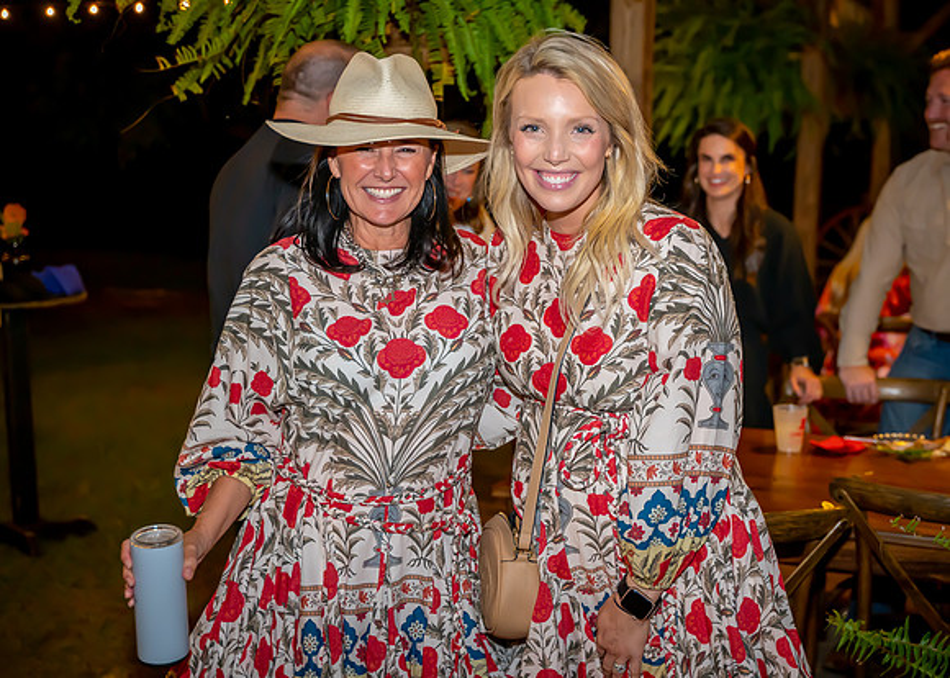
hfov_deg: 39.3
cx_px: 519
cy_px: 330
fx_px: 1328
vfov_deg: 28.6
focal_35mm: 49
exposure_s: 1/200
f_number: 2.8
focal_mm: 43
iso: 3200
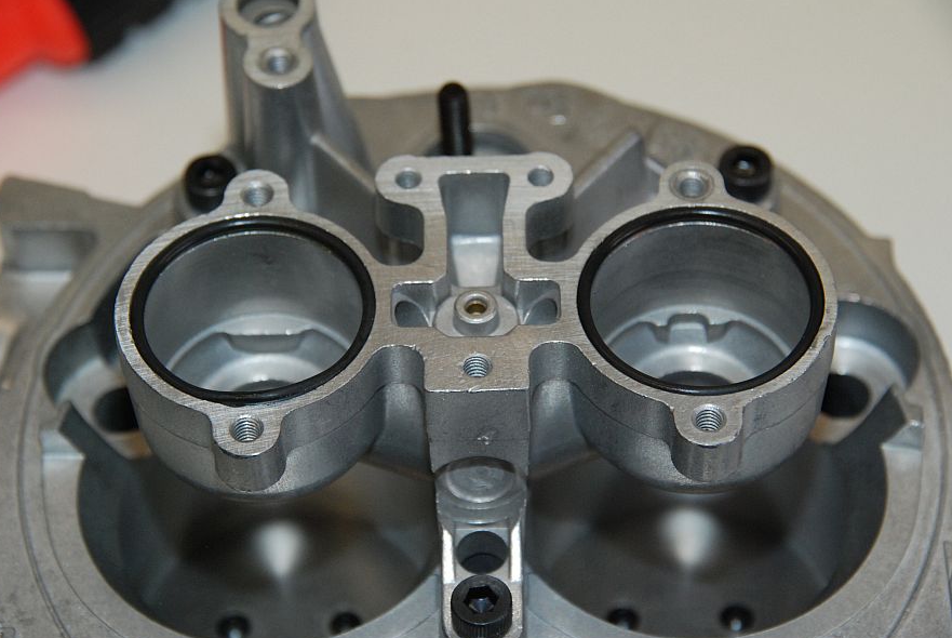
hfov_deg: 14.1
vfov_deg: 9.5
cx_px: 471
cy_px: 321
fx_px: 3853
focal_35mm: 146
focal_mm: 95
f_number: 8
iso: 800
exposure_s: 1/200
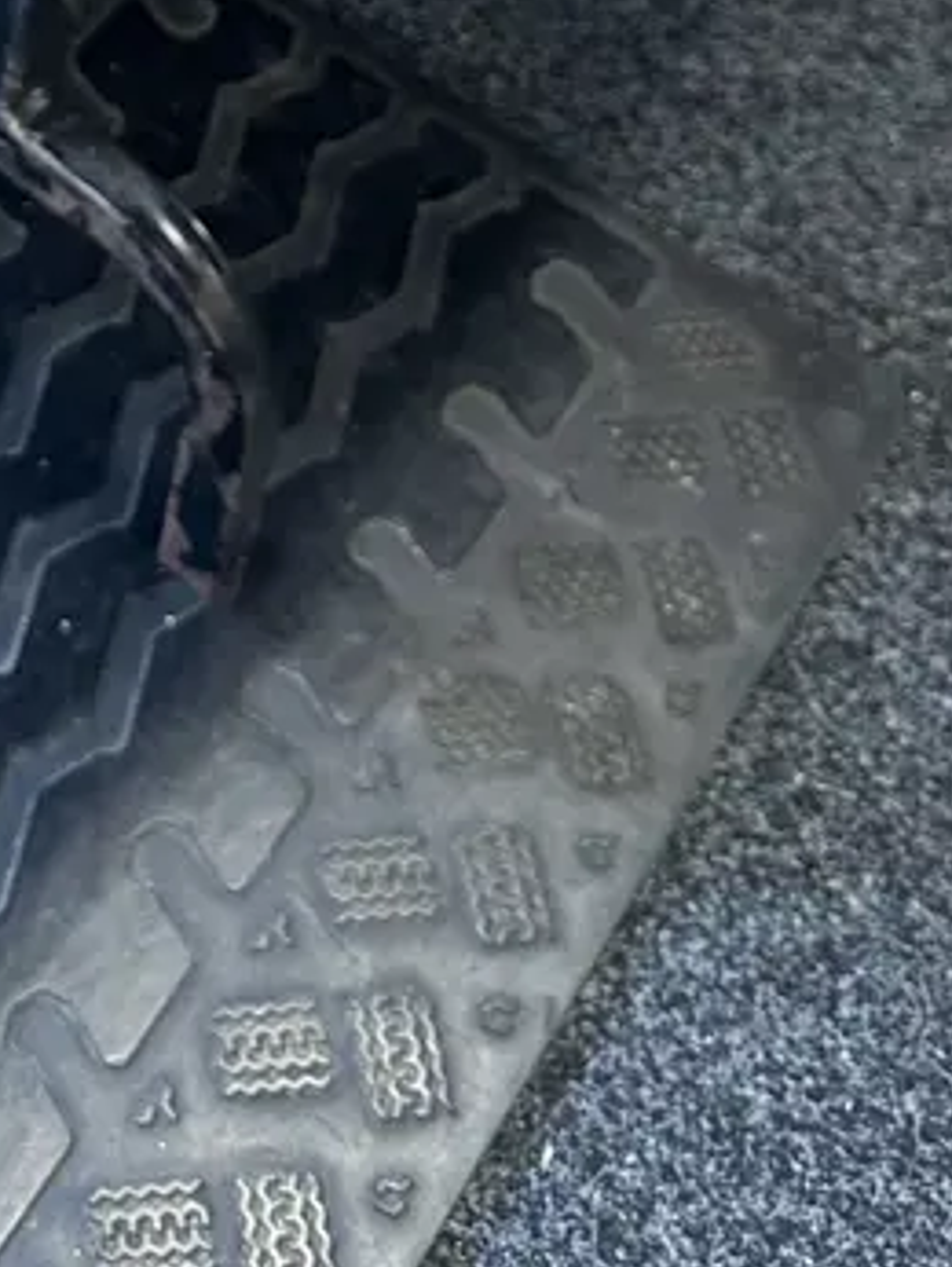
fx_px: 2600
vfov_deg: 22.7
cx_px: -154
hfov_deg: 19.7
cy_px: -601
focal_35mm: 71
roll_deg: -2.7
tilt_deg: -41.9
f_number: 1.78
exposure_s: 1/100
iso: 200
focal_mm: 6.86
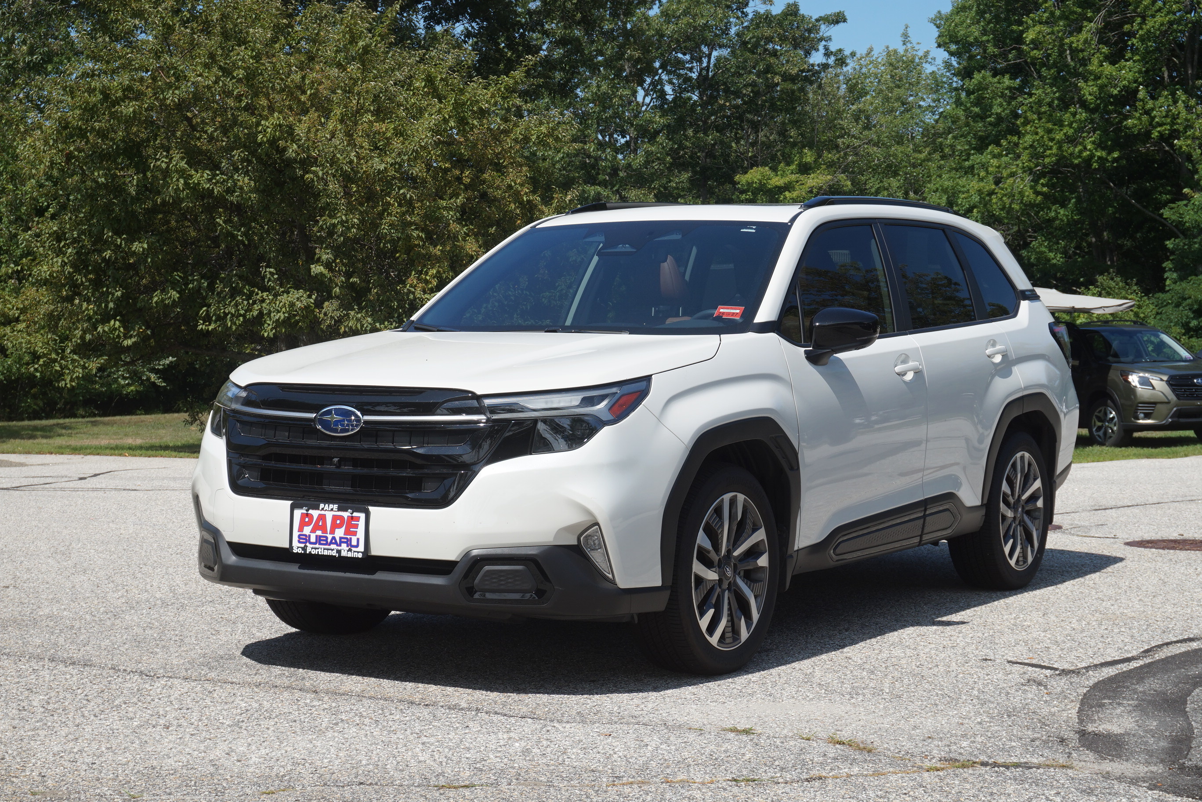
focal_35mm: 58
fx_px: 1953
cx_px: 601
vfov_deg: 23.2
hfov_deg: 34.2
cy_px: 401
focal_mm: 39
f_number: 10
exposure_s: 1/200
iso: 100
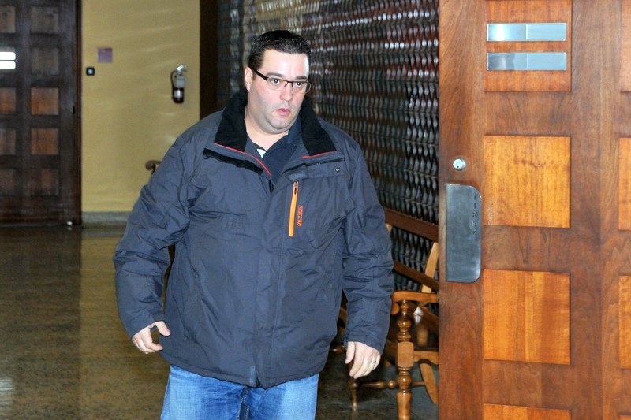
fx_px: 1367
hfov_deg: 26.0
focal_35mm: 78
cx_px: 316
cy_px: 210
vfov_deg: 17.5
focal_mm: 52
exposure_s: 1/60
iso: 500
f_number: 6.3
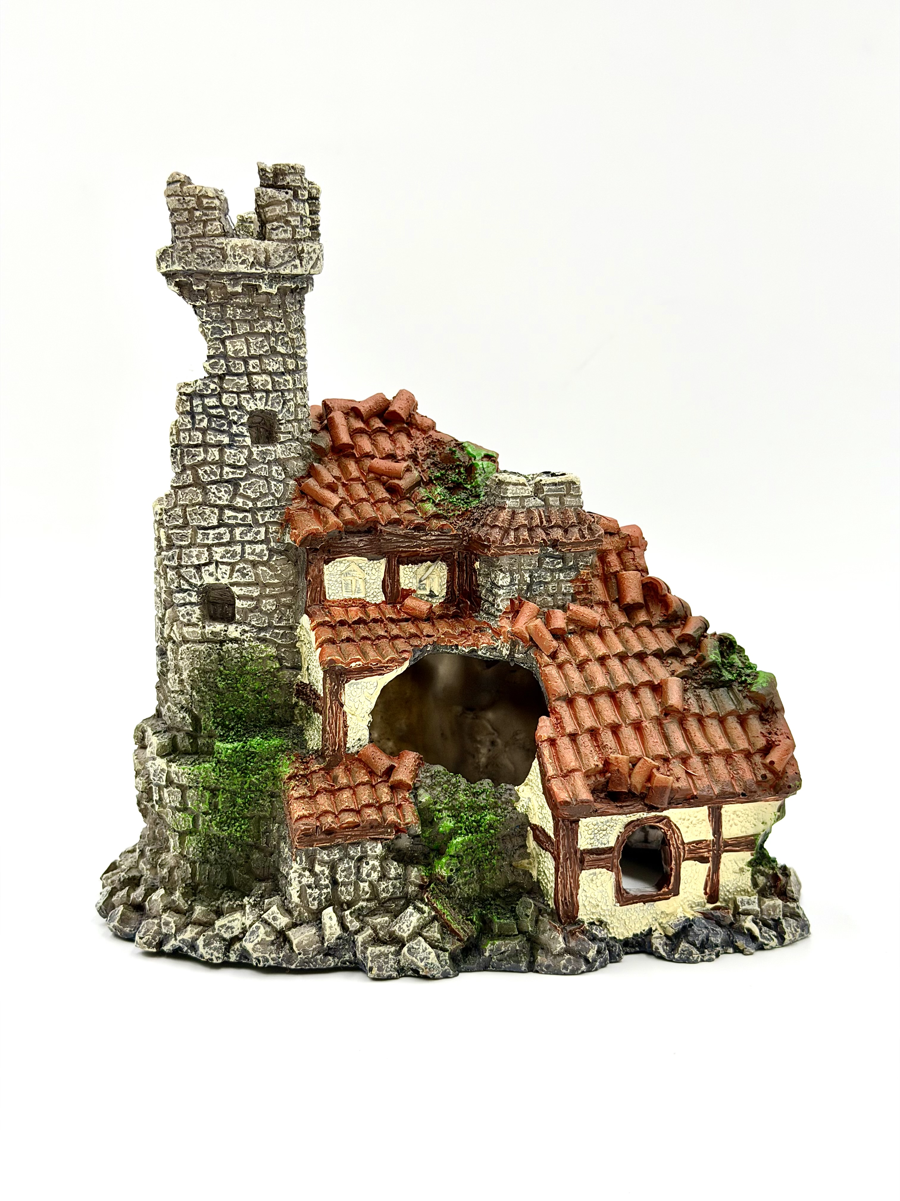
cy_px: 600
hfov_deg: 30.3
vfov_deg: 39.7
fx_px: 1664
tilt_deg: -9.1
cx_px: 450
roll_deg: -0.4
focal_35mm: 48
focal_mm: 6.76
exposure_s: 1/523
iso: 80
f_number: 1.78
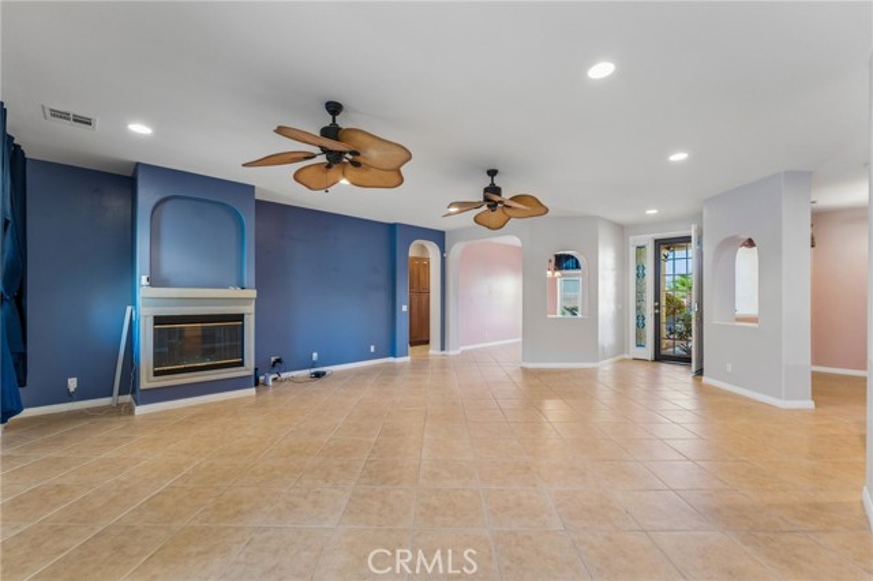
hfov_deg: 104.3
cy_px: 290
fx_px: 339
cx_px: 436
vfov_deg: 81.1
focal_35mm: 14
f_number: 9
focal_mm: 14
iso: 400
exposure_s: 1/8
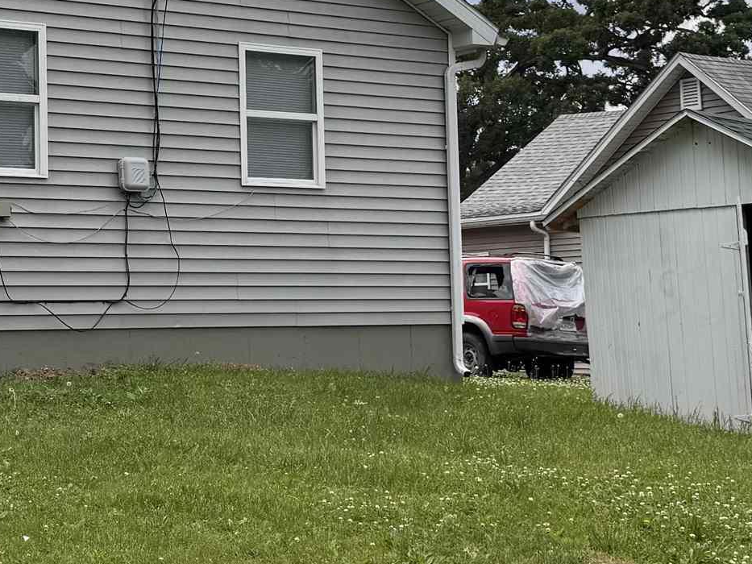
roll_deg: +0.8
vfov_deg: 18.6
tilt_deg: +4.8
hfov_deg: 24.1
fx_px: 1716
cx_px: 93
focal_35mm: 79
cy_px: 183
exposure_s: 1/5348
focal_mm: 6.76
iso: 80
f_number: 1.78
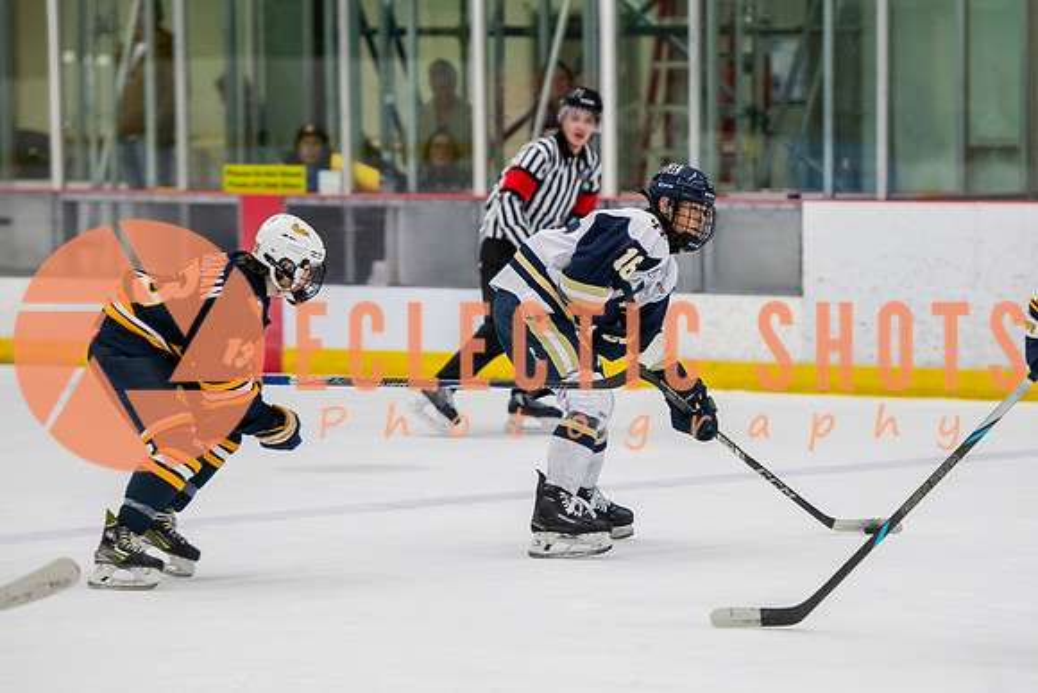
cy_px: 332
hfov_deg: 9.6
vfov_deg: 6.4
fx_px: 6183
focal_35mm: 214
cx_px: 633
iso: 2000
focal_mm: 140
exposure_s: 1/640
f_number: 3.2
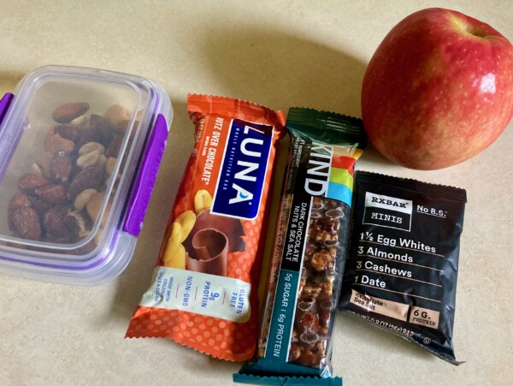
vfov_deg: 49.8
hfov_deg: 63.4
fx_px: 415
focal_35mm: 28
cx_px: 256
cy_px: 193
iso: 320
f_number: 1.8
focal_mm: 3.99
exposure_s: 1/59
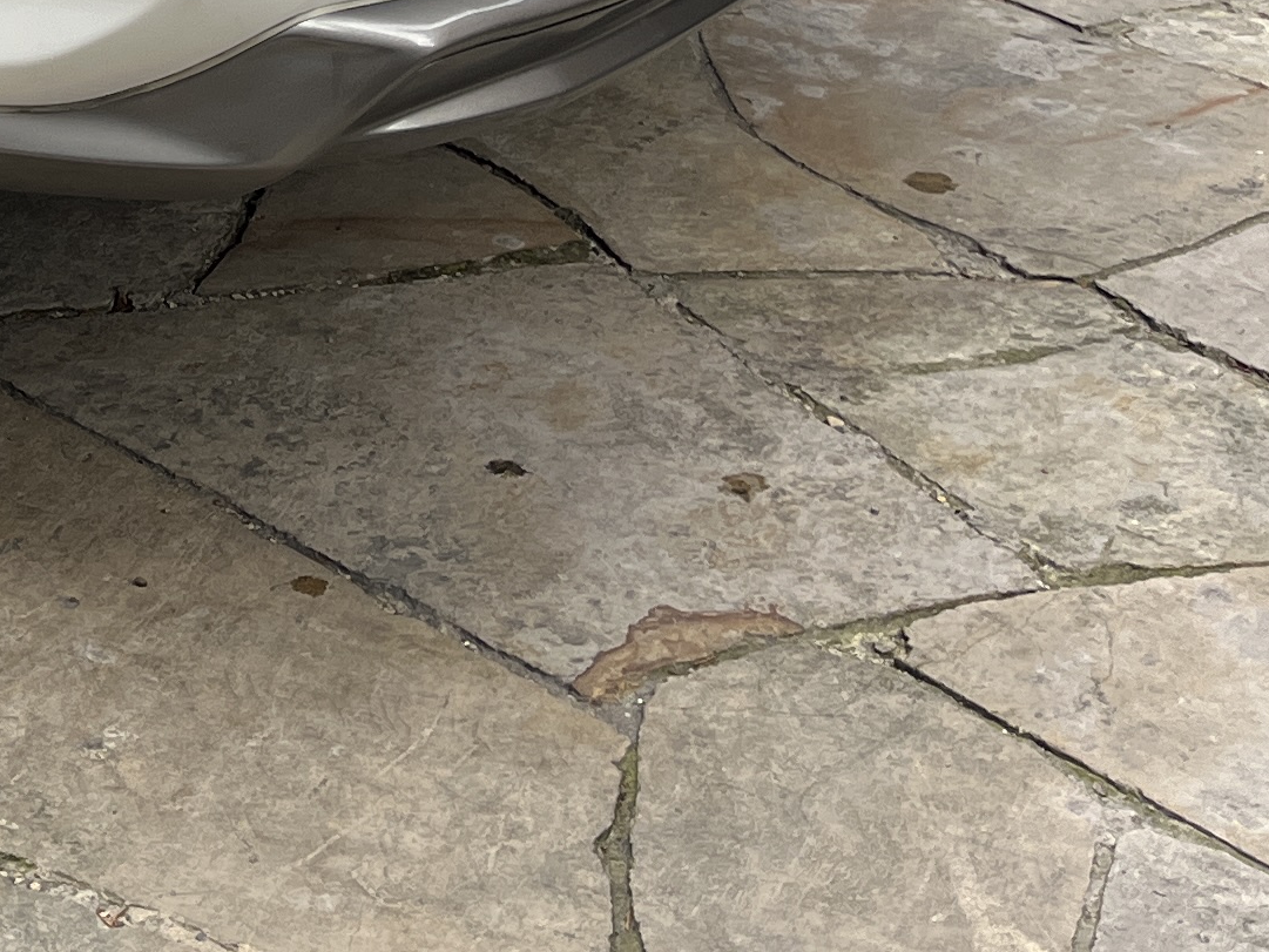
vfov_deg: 13.6
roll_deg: +1.0
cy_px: -767
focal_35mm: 97
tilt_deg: -8.7
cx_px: -775
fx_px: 3556
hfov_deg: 17.6
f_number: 1.6
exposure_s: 1/625
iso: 50
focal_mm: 5.1
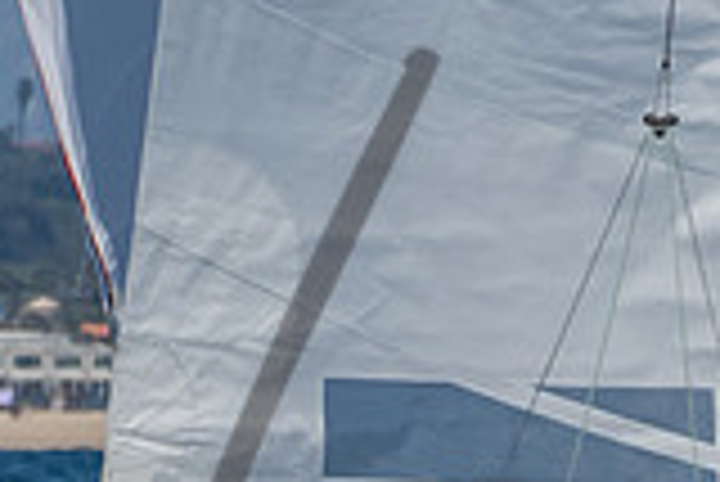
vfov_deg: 0.7
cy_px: 845
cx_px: 169
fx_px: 40456
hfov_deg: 1.0
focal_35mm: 2021
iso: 640
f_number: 14
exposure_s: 1/1000
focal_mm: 300
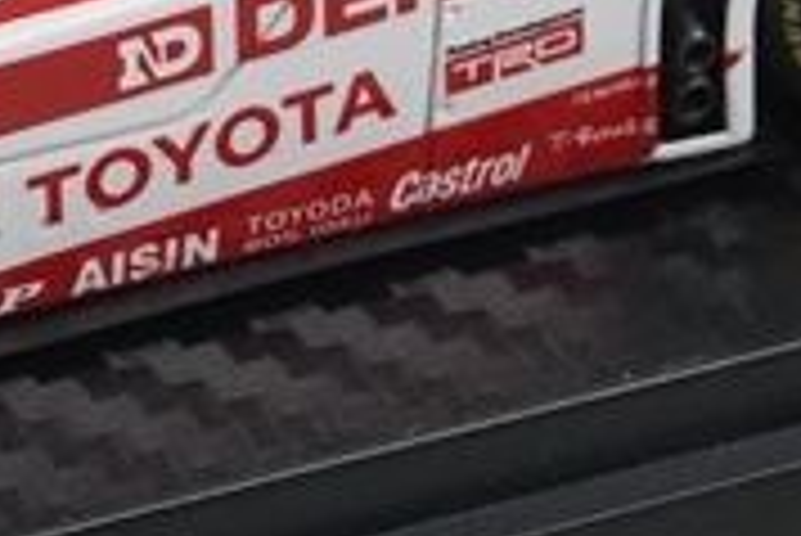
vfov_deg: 5.5
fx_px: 5522
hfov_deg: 8.3
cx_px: 90
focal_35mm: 248
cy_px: -124
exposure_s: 1/60
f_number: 13
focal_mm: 46
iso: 3200
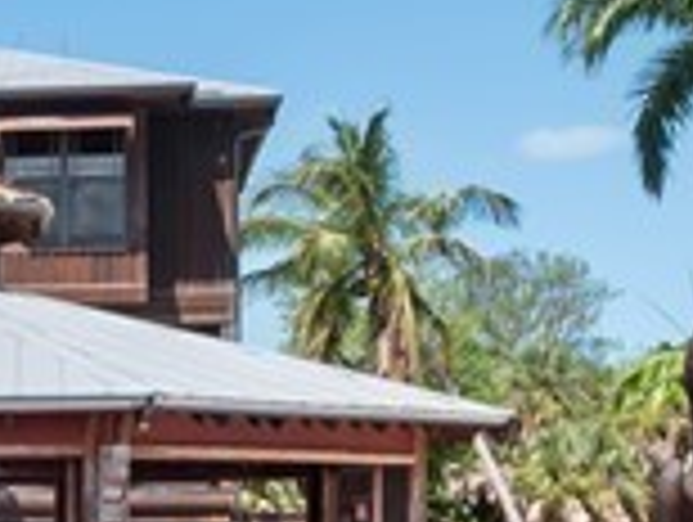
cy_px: 558
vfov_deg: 15.6
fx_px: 1865
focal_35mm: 93
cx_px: -126
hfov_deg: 19.8
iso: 200
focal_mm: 7
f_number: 7.1
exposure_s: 1/200
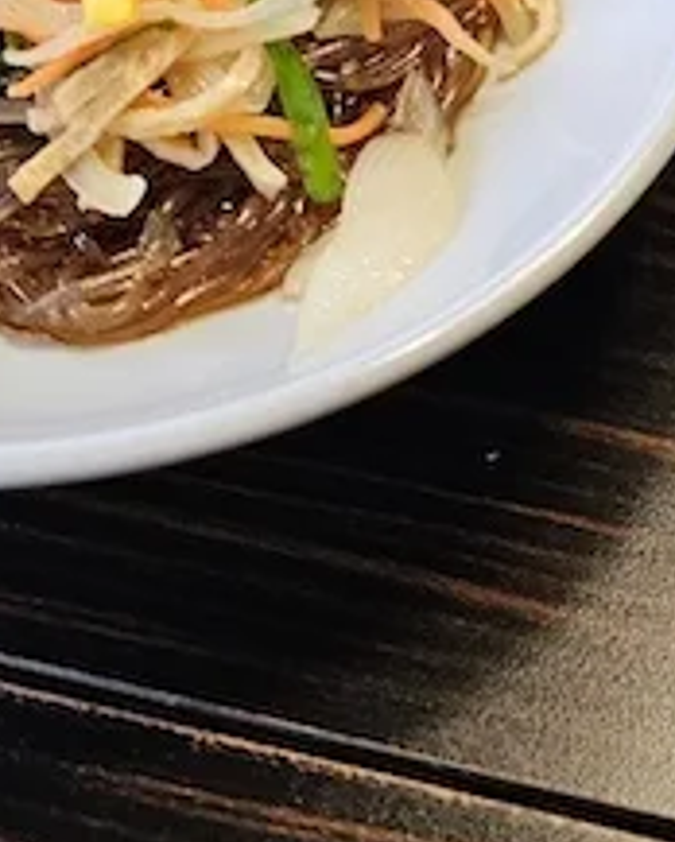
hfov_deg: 16.2
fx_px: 2319
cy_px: -409
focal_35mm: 93
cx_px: 679
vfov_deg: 18.3
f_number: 1.7
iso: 200
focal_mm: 6.3
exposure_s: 1/120
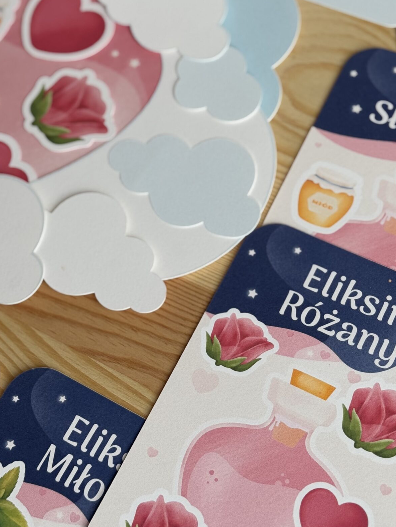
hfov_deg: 18.9
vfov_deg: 24.8
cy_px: 158
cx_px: 200
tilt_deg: -59.4
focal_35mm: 78
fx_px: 1189
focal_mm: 6.76
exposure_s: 1/153
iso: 64
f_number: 1.78
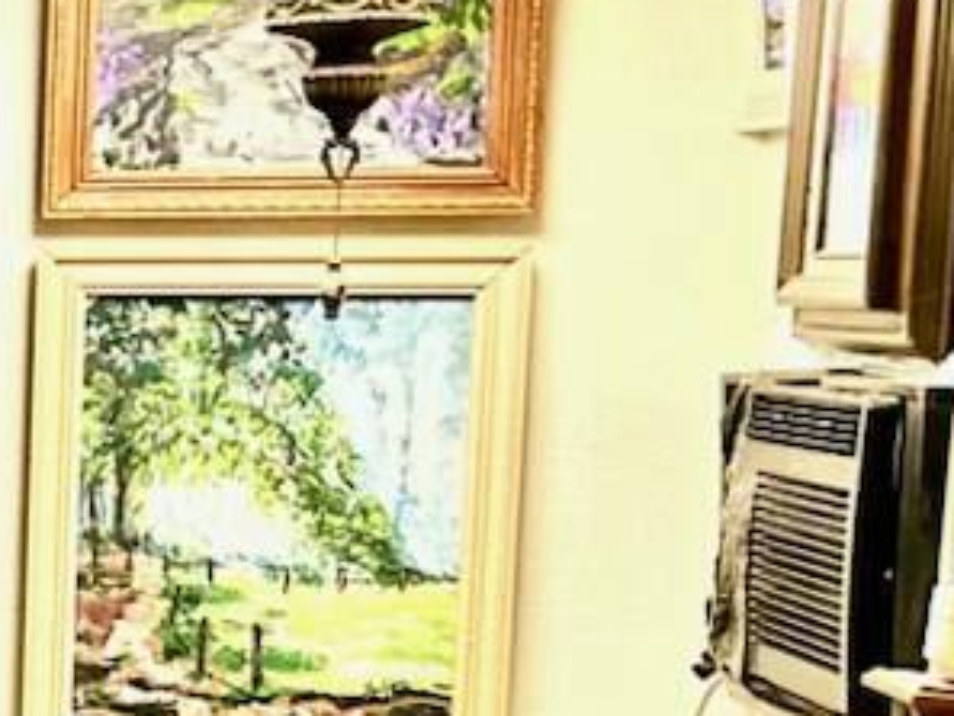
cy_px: 594
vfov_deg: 13.2
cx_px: -1021
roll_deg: -0.3
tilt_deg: -6.5
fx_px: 3088
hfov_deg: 14.3
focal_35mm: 112
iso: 640
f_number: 1.5
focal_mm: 5.7
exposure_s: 1/40
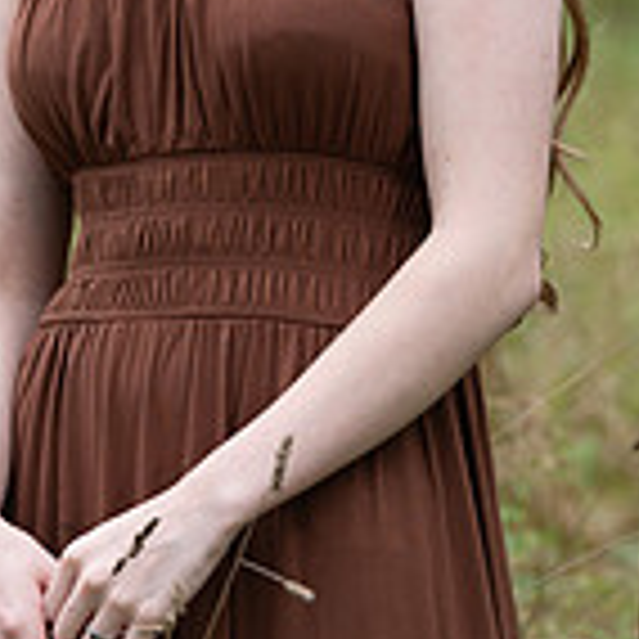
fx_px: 11236
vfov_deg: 3.3
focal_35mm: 538
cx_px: 306
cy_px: -122
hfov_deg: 3.3
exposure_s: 1/200
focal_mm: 200
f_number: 5
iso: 640
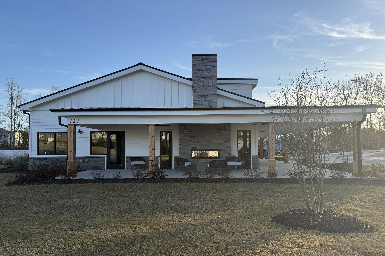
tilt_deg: +2.9
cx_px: 193
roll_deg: -0.2
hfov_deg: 71.5
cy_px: 137
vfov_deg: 51.3
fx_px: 267
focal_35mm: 25
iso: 80
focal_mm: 6.76
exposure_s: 1/2169
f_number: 1.78
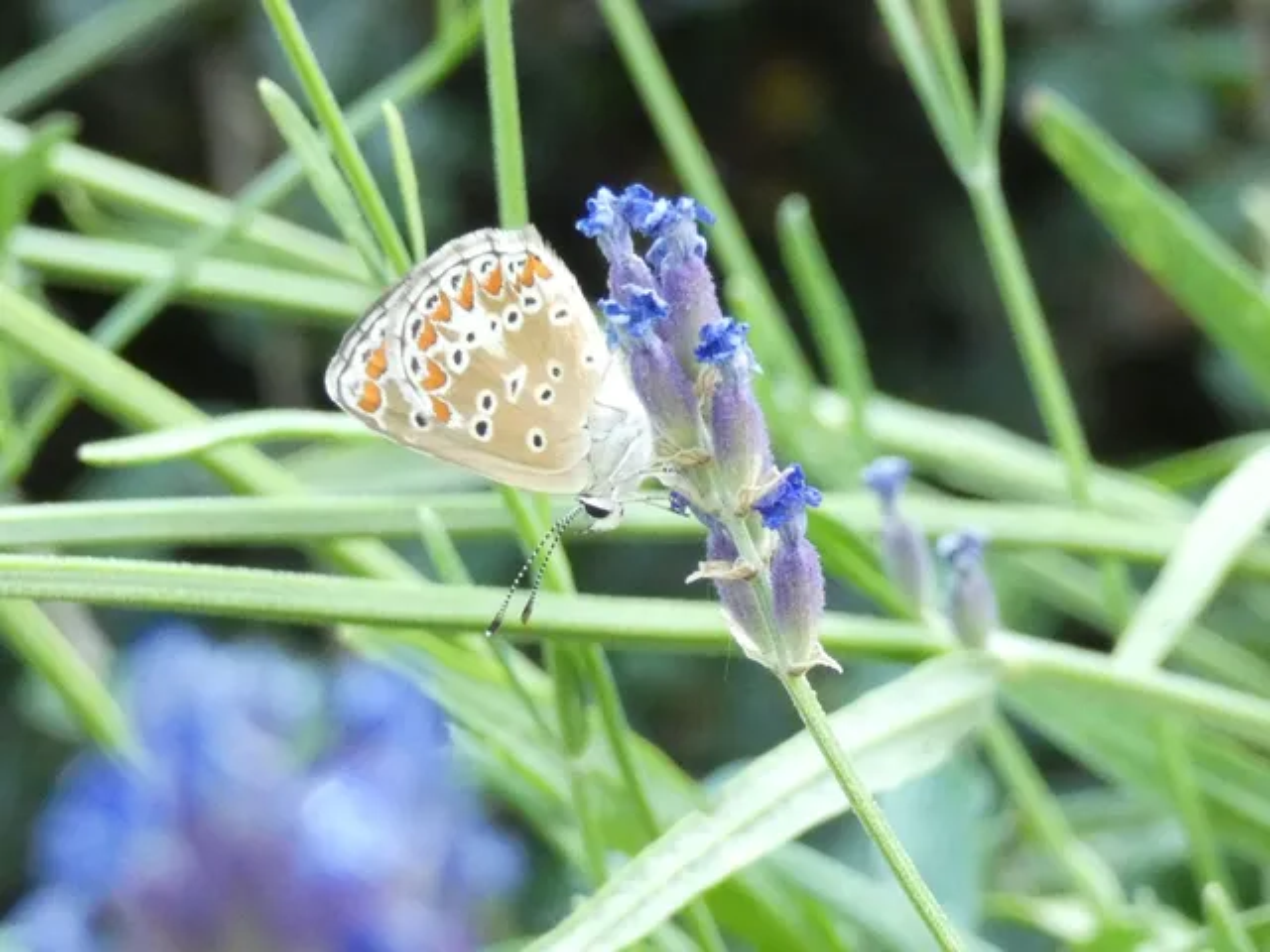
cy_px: 476
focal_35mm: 122
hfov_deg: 16.1
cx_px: 635
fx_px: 4476
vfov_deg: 12.1
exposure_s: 1/80
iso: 800
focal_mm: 21.9
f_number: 5.1
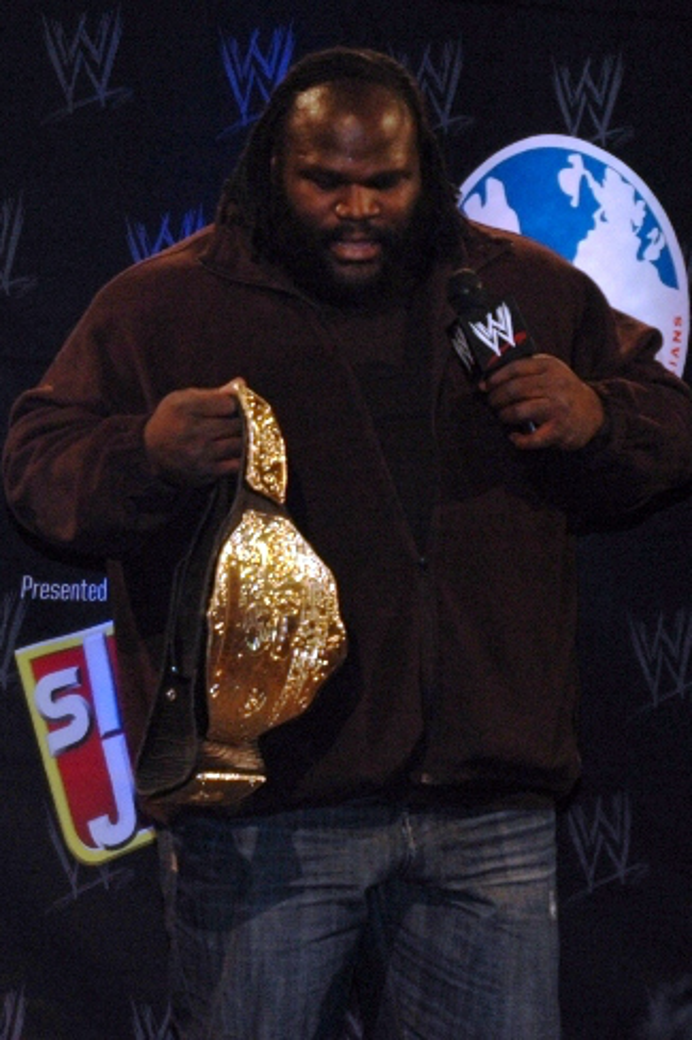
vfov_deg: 20.9
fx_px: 2813
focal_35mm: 98
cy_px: 520
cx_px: 346
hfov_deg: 14.0
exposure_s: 1/60
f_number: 4.8
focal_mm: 65
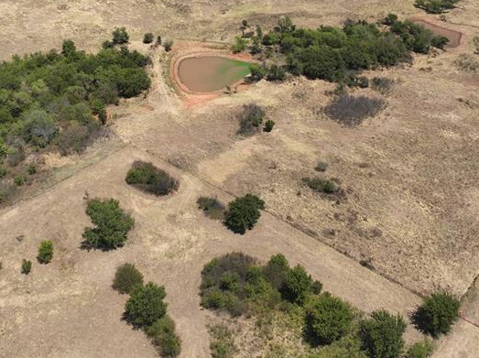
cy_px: 31
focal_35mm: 47
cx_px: 235
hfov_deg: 40.5
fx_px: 650
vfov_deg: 29.5
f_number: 2.8
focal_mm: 12.29
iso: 100
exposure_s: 1/2000
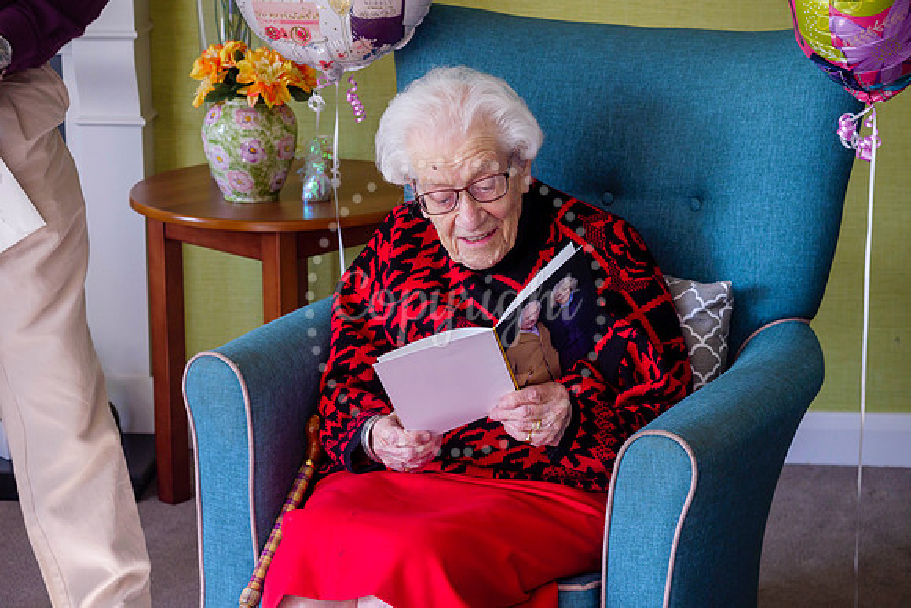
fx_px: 2185
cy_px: 304
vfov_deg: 15.8
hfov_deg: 23.6
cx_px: 456
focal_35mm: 86
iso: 400
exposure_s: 1/40
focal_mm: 40
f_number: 4
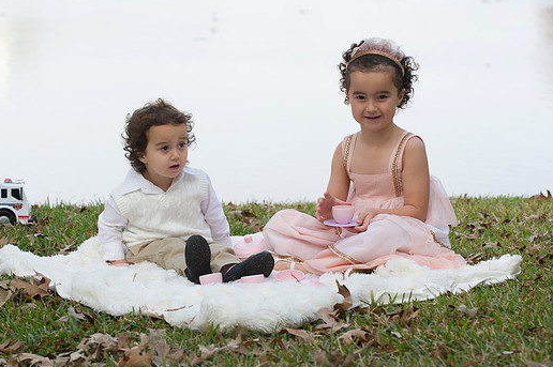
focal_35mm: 118
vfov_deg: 11.6
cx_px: 245
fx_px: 1811
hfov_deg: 17.4
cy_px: 168
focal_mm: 105
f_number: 5.6
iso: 200
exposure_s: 1/160
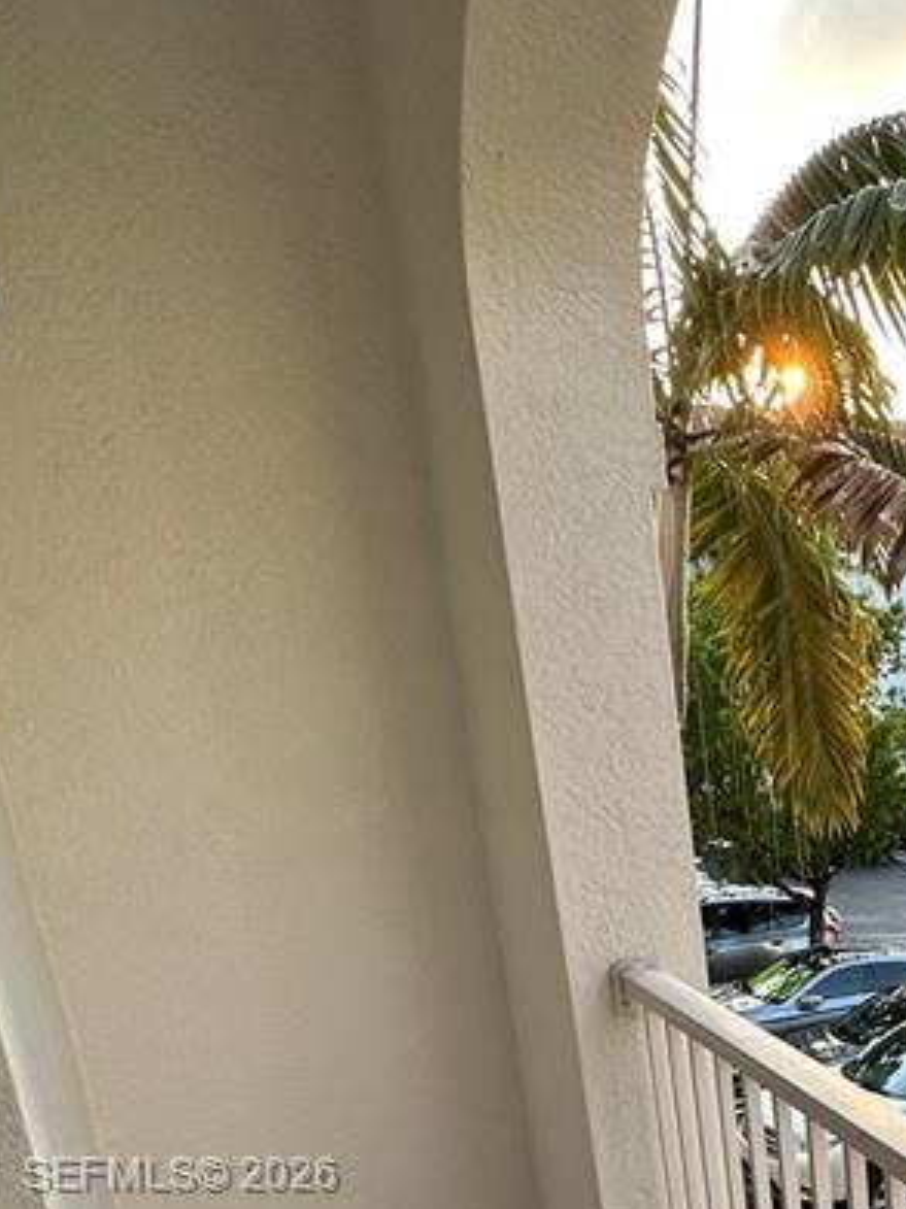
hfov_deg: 28.1
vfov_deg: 39.3
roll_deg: +0.8
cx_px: 1156
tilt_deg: -20.2
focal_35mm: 43
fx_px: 1501
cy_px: 1178
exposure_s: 1/148
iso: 40
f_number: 2.2
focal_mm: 2.22
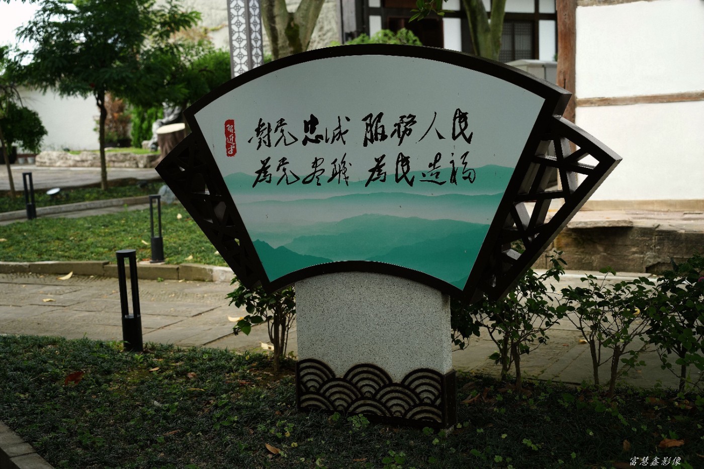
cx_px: 352
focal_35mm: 55
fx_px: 1075
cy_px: 234
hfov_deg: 36.3
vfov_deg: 24.6
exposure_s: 1/160
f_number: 4.5
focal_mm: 55
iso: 125
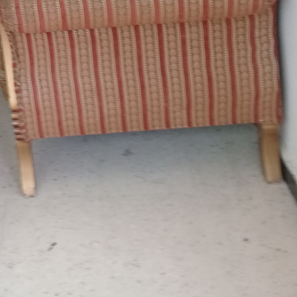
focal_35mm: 73
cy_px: 9
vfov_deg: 22.8
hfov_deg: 21.6
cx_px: -76
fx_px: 709
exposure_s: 1/33
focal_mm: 3.3
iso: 80
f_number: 2.2
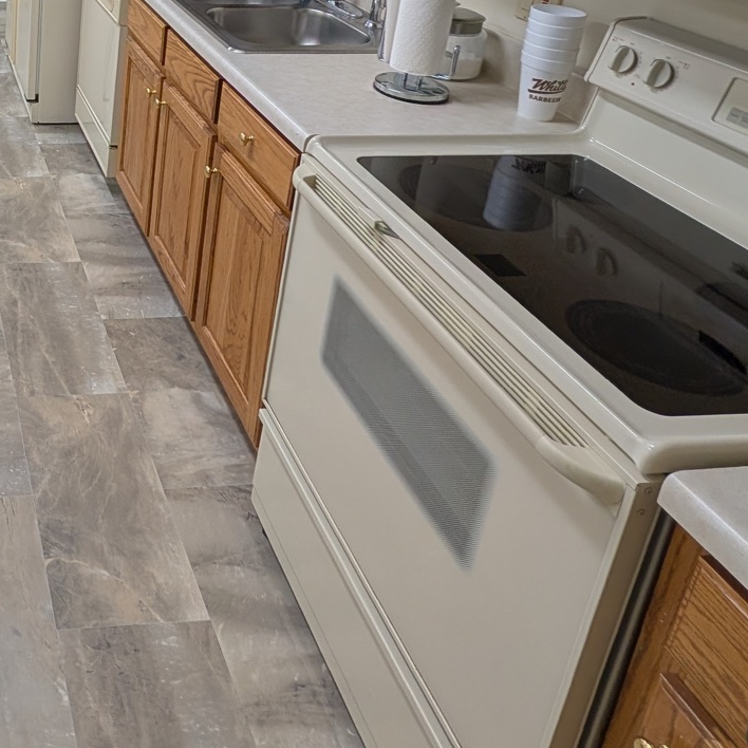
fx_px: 733
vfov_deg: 45.7
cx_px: -33
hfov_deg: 44.2
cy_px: 4
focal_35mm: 30
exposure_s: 1/121
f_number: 1.7
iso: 53
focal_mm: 2.02
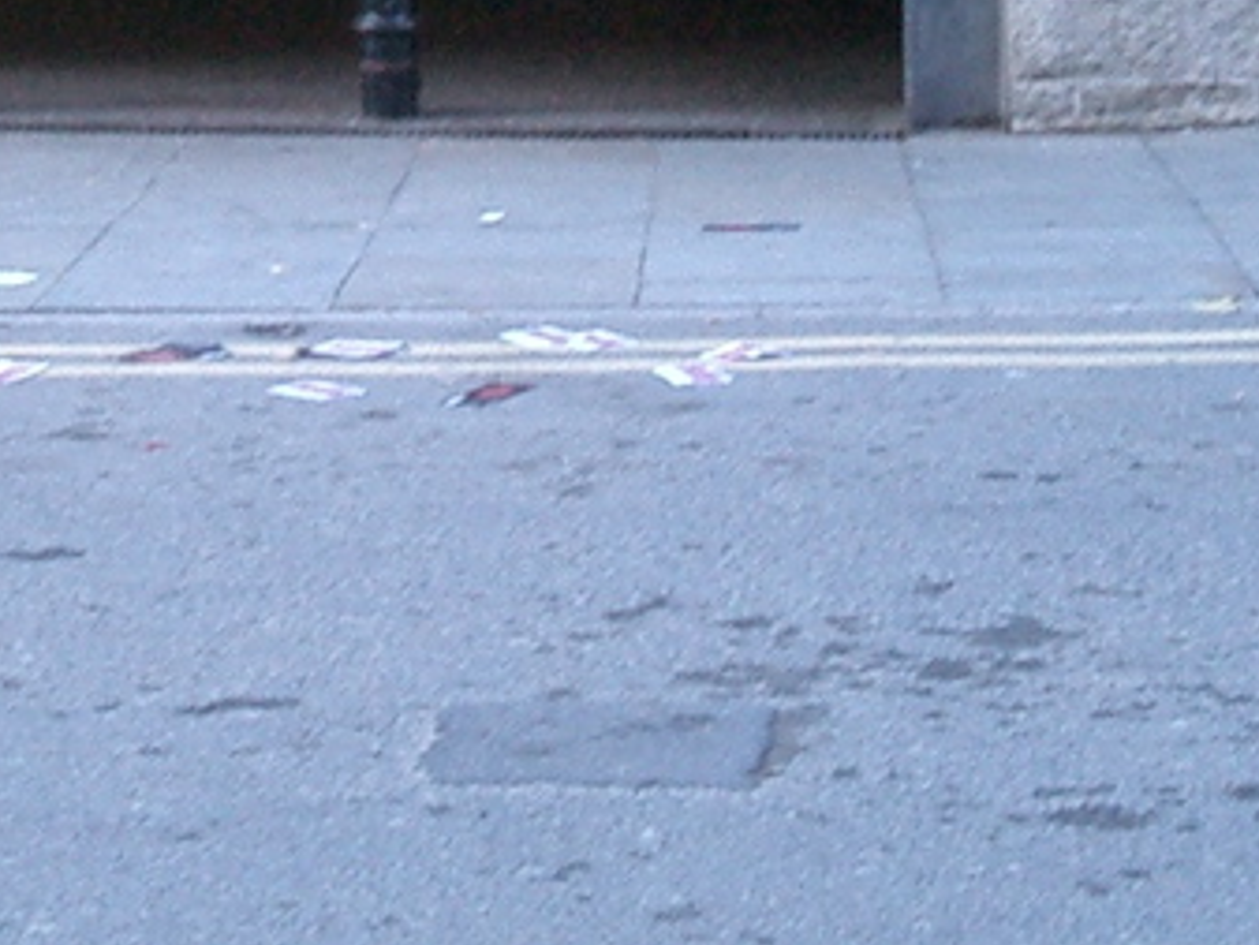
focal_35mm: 133
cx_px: 146
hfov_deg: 14.7
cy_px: -605
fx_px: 4839
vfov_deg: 10.6
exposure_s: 1/40
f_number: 4.2
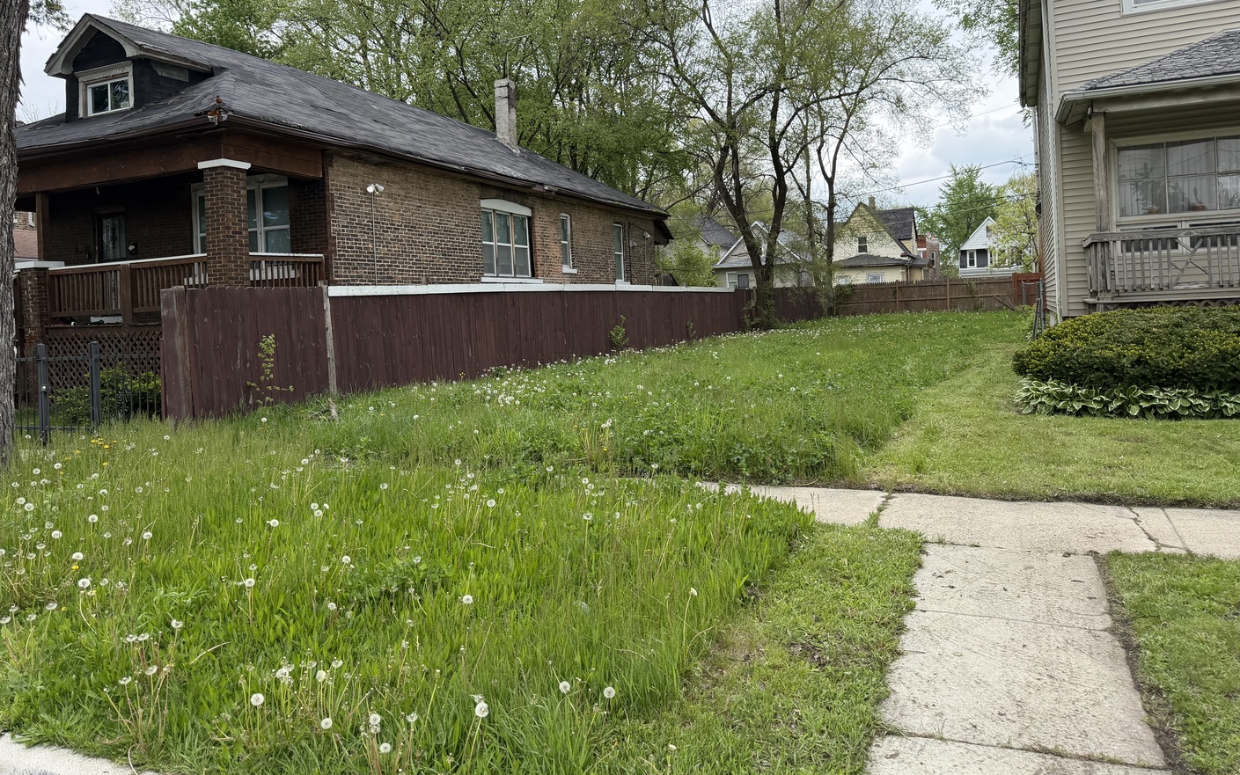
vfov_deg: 47.3
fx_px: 879
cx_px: 615
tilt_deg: +0.8
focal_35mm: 26
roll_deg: +4.8
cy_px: 308
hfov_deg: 70.4
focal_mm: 6.76
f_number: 1.78
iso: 100
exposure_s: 1/1653
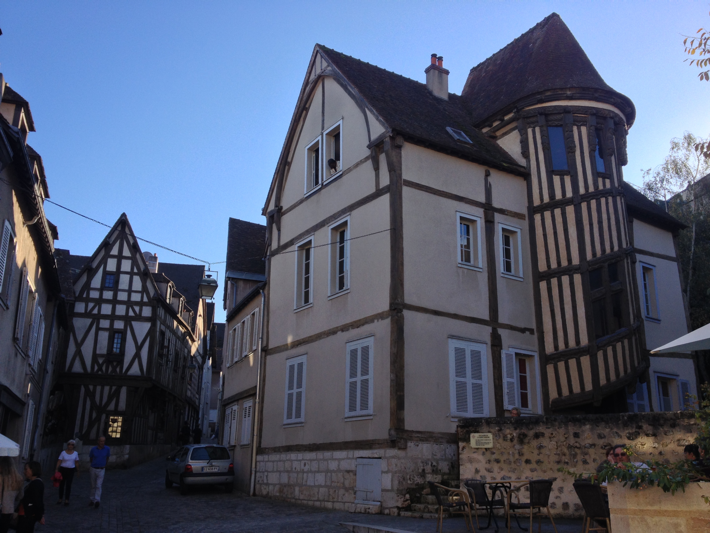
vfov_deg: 40.7
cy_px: 266
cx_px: 355
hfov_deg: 52.6
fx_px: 718
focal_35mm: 35
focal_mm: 4.28
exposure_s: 1/649
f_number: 2.4
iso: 50
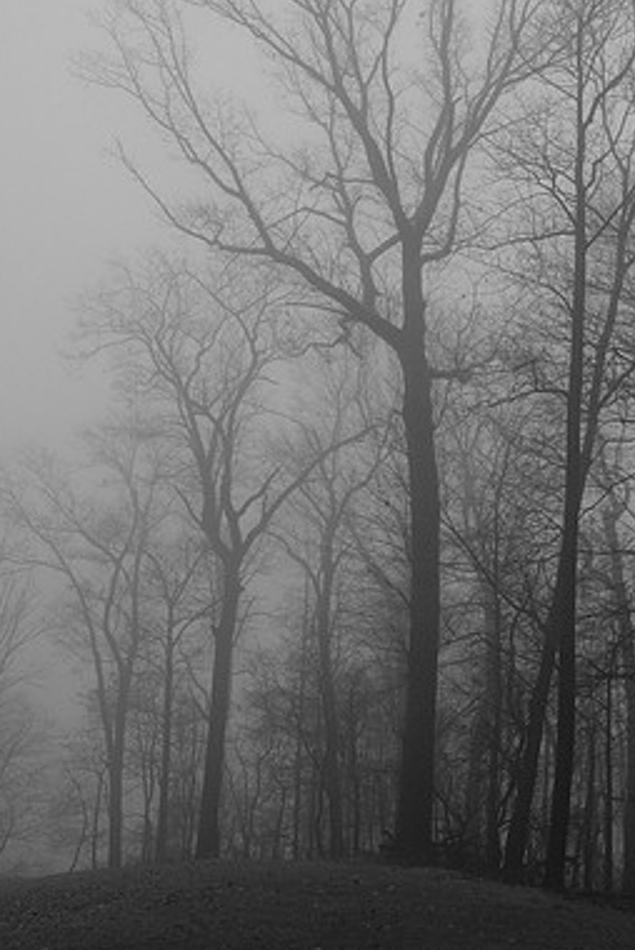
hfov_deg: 23.2
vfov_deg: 34.5
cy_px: 472
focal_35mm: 58
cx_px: 466
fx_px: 1532
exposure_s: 1/40
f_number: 18
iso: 1600
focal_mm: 25.4
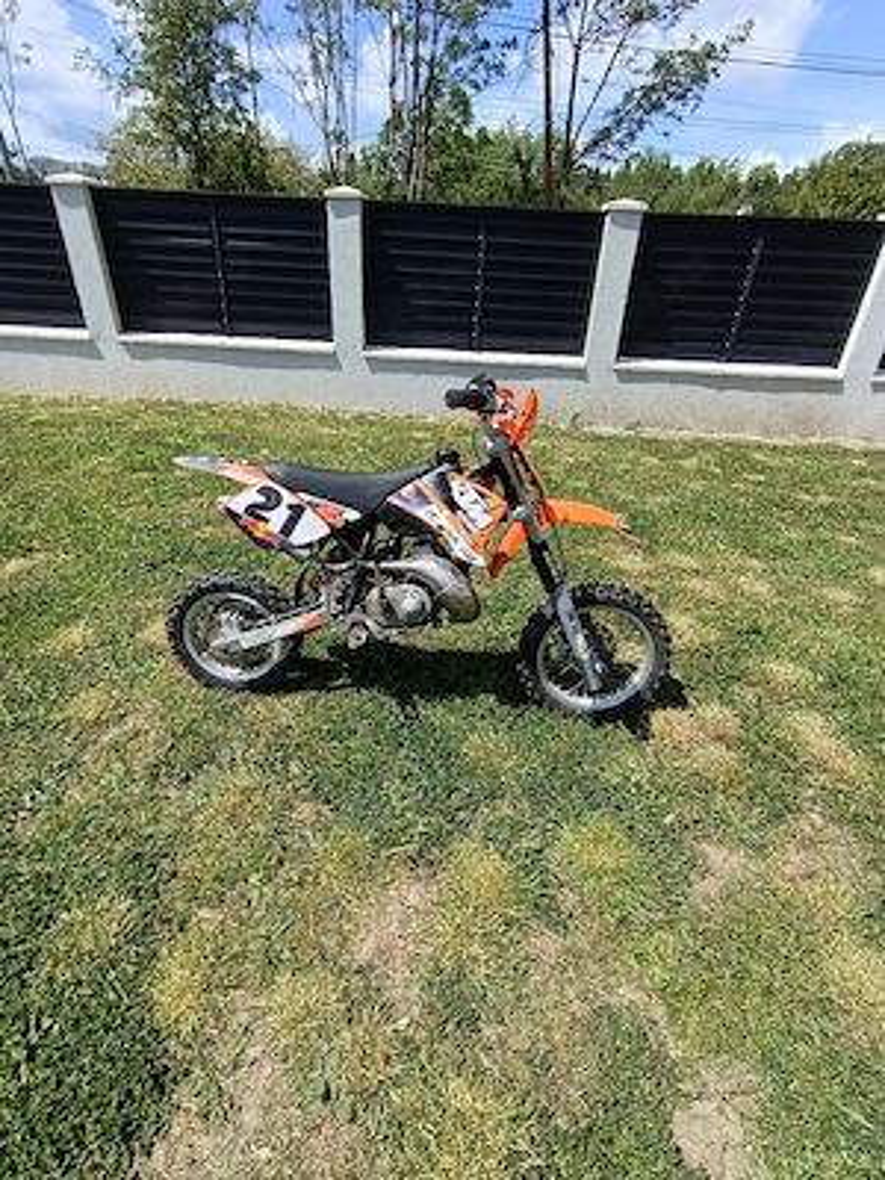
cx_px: 442
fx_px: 580
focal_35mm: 17
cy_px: 590
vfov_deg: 91.0
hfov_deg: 74.7
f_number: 2.2
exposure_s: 1/1111
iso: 108
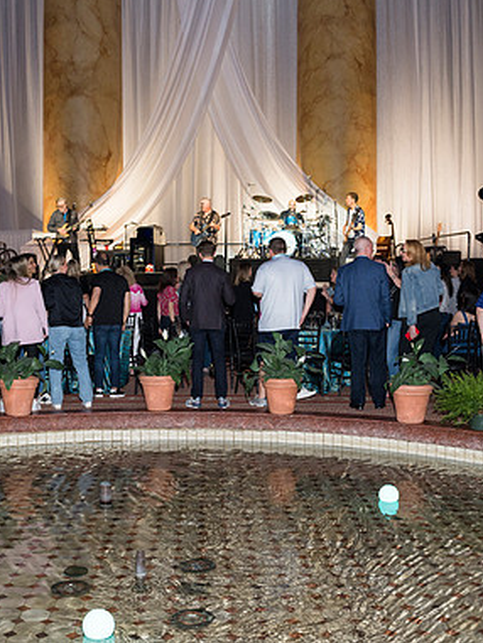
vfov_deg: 44.8
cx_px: 211
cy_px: 318
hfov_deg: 34.3
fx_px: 781
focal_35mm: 42
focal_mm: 28
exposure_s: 1/100
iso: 800
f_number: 4
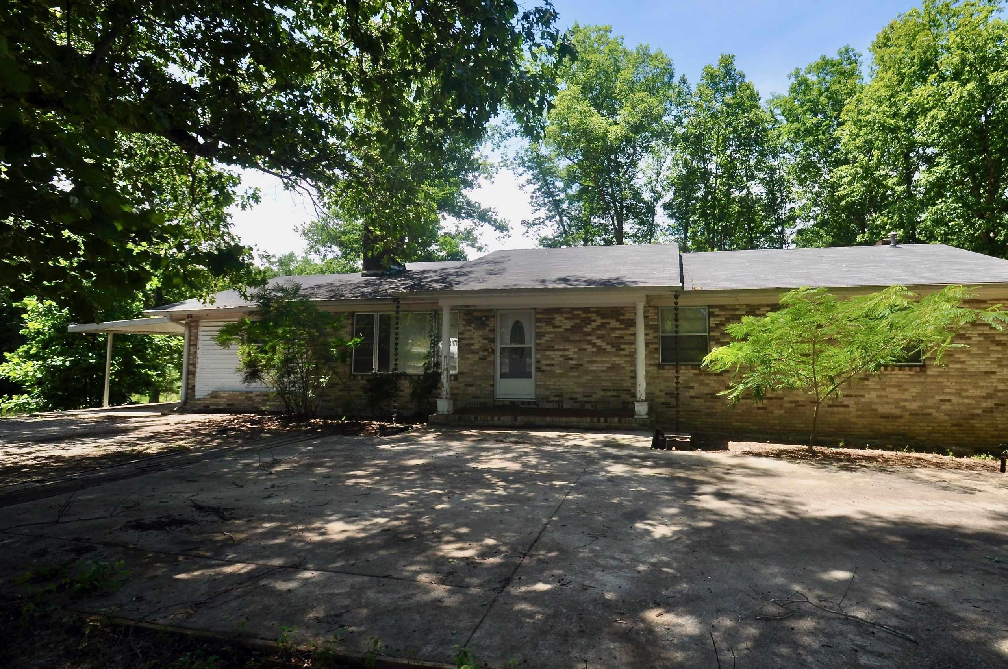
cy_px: 279
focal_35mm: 18
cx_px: 568
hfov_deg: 89.6
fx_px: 503
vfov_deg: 66.8
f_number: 7.1
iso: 200
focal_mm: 10
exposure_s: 1/200
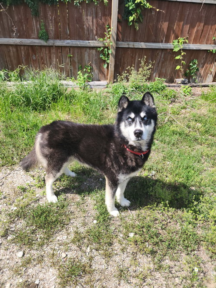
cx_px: 108
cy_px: 144
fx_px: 191
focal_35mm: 23
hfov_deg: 58.9
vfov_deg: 73.9
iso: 12
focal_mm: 6.4
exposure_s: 1/452
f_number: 1.8
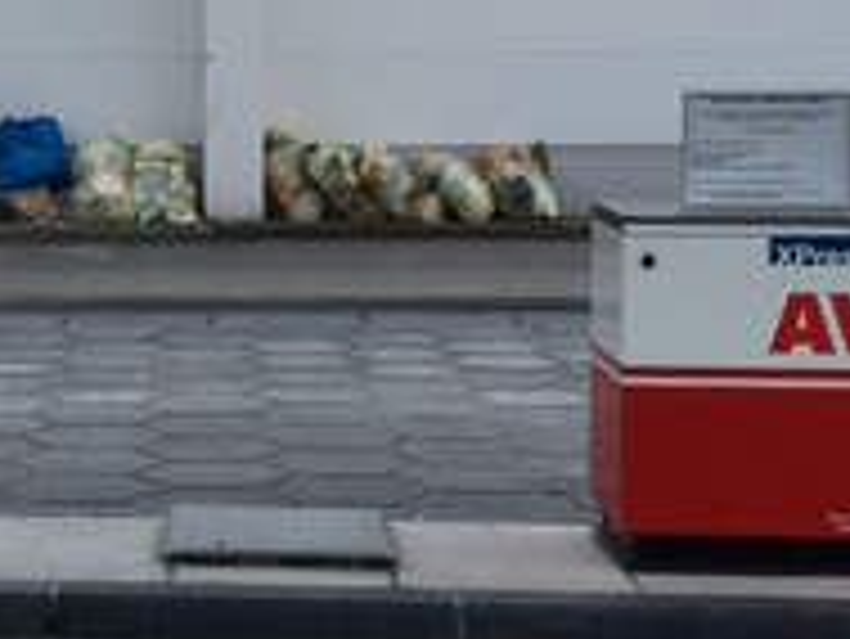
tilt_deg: -3.5
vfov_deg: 15.0
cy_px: 140
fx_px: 2408
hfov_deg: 19.2
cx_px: -81
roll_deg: +0.4
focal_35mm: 98
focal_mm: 4.15
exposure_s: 1/1099
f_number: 2.2
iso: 25
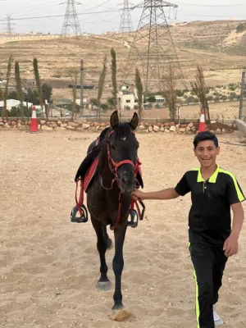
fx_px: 730
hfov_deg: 19.1
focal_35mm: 77
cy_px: 164
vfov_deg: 25.3
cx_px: 123
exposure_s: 1/121
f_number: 2.8
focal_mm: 9
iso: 200
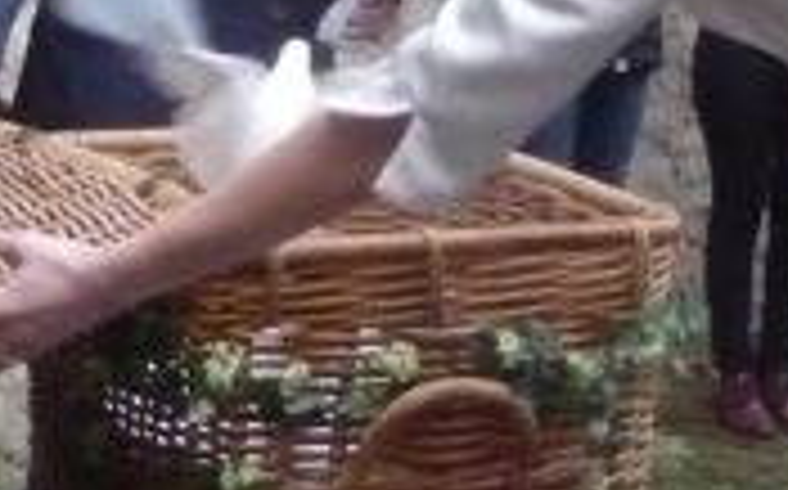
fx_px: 2918
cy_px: -148
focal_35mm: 136
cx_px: 495
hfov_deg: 15.4
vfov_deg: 9.4
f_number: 3.3
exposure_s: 1/100
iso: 800
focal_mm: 4.7
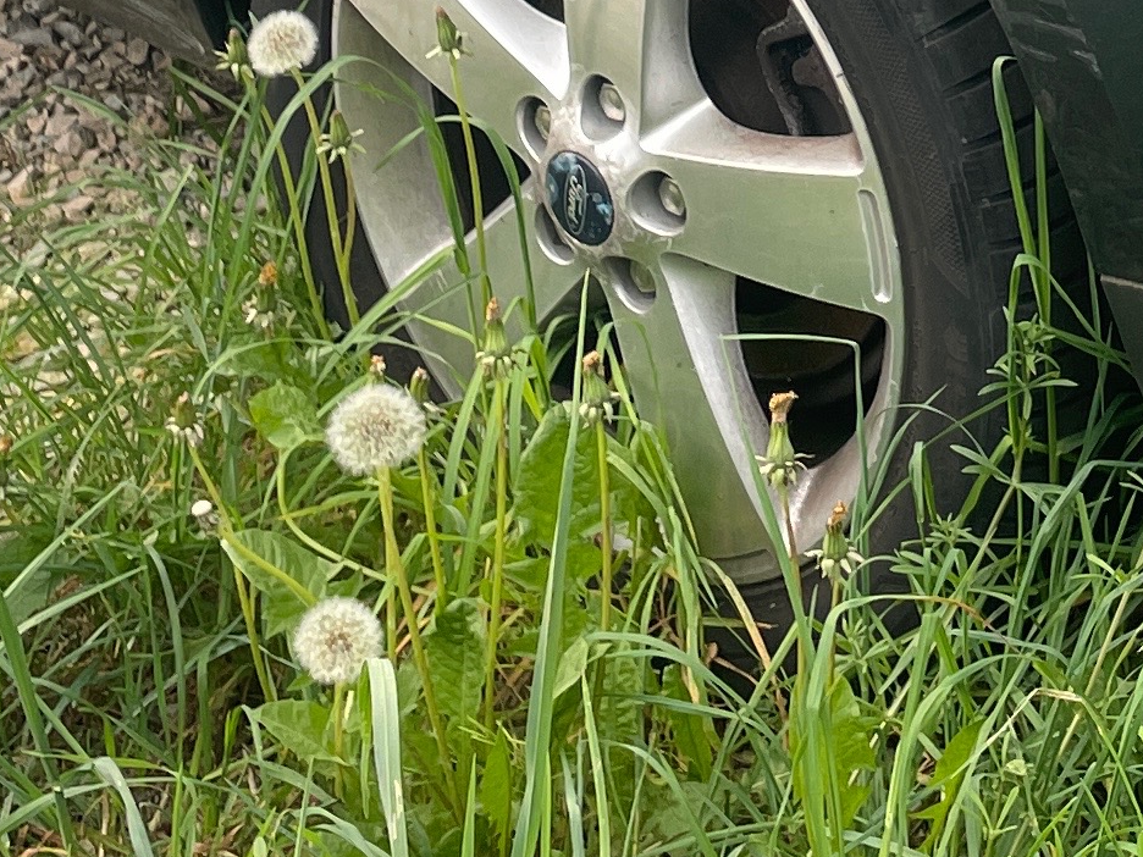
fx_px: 3698
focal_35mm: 112
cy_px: -505
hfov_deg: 17.4
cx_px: 926
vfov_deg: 12.4
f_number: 1.6
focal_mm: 4.2
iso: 32
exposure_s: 1/231
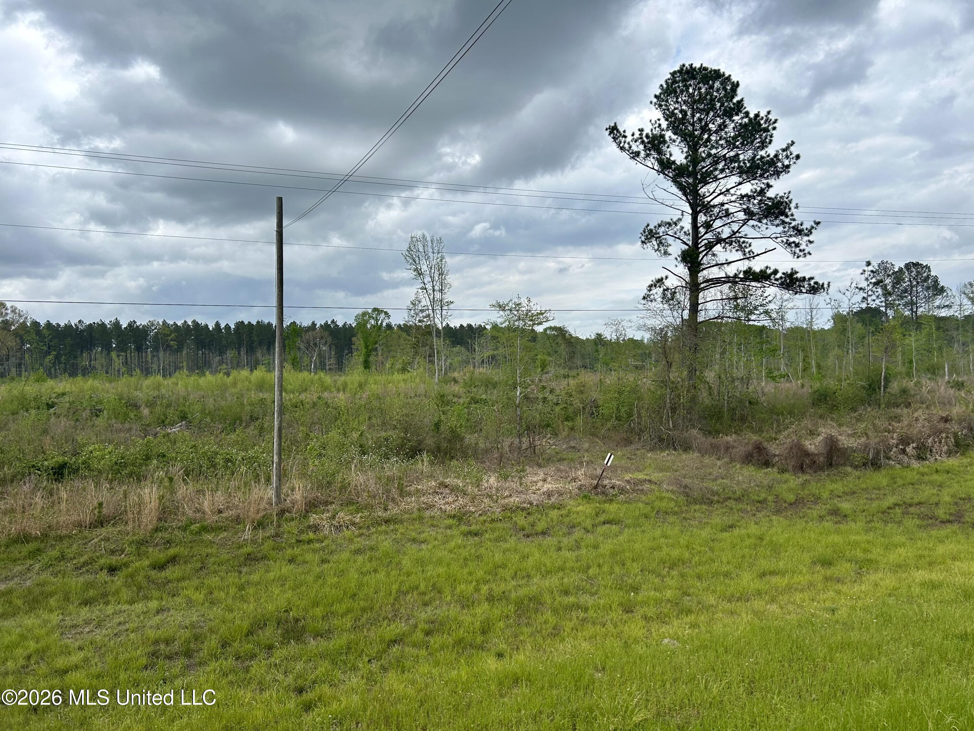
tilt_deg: +1.4
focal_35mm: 26
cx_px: 487
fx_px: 732
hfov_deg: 67.3
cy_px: 366
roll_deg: +1.7
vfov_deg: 53.1
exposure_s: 1/3356
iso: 50
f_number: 1.5
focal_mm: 5.7
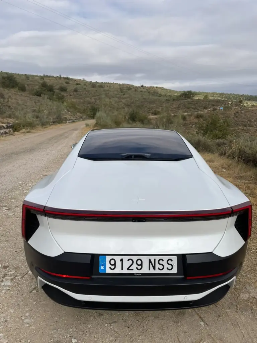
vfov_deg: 67.3
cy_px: 172
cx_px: 128
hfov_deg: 53.1
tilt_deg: -13.6
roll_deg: +2.1
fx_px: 257
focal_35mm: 26
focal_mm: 4.2
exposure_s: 1/5051
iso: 32
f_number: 1.6
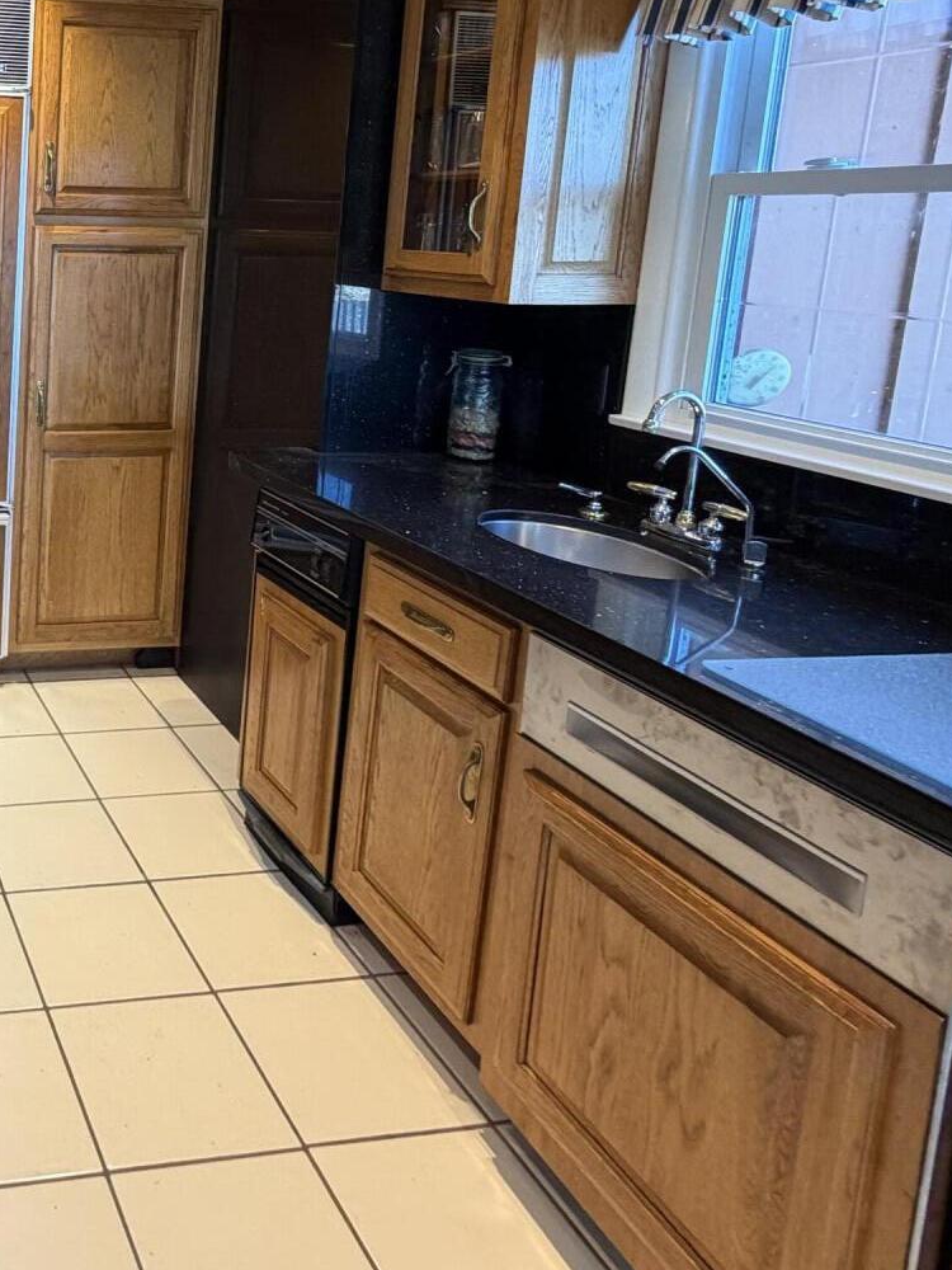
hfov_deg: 40.2
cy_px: 373
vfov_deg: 61.1
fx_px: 1027
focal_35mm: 28
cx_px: -96
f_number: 2.2
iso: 320
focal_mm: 2.22
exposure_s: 1/120
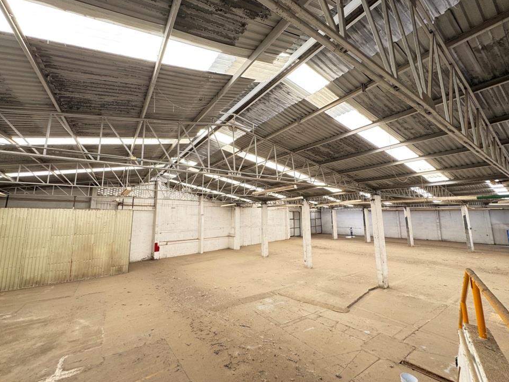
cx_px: 245
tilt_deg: +9.0
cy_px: 183
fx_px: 221
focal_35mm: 15
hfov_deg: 98.1
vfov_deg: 81.7
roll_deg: +0.8
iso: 100
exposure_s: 1/99
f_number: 2.2
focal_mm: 2.22
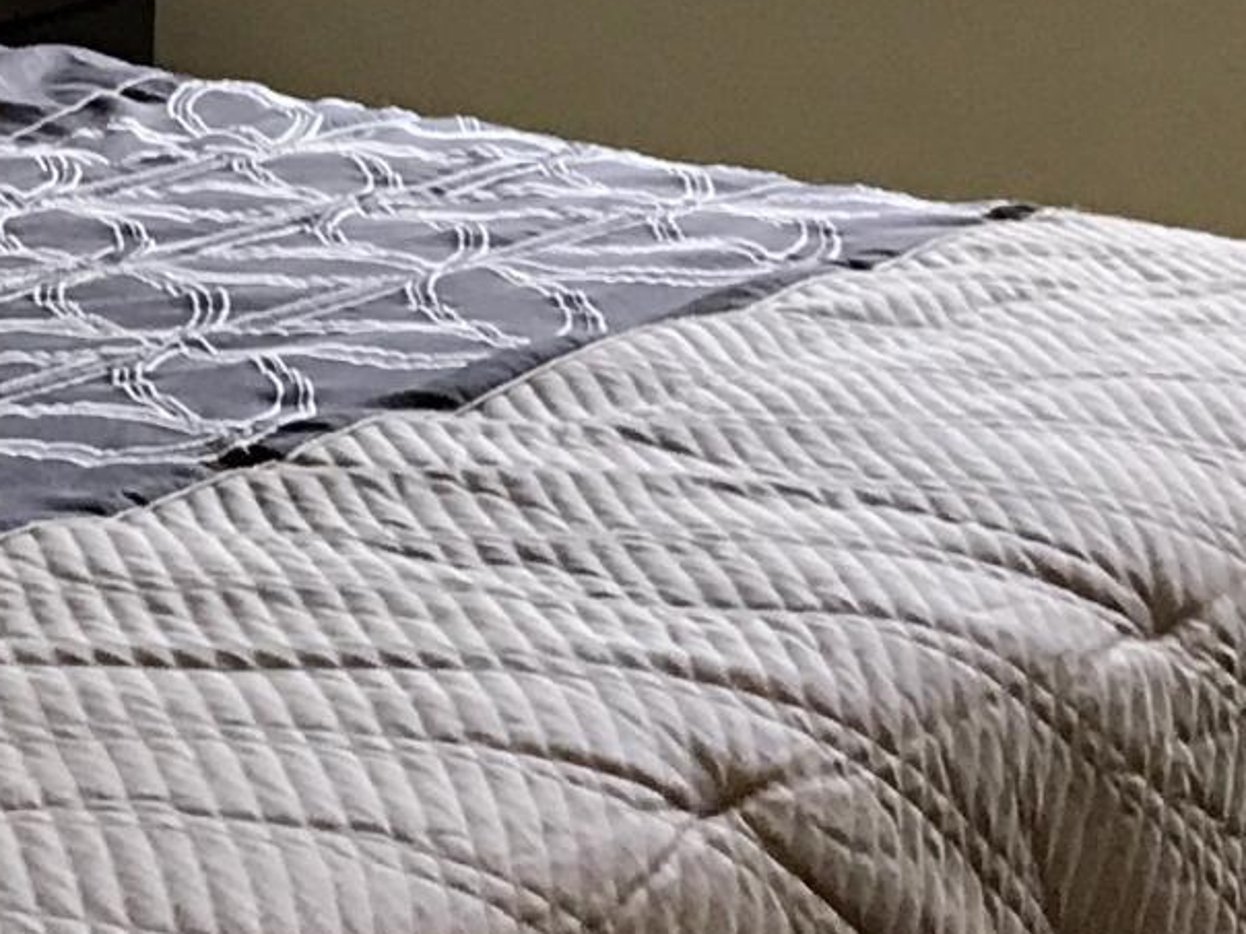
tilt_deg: -8.0
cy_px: -148
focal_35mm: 139
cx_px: -924
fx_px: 5003
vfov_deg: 10.5
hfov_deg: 13.0
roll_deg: +0.7
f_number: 1.8
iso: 40
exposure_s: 1/20
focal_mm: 3.99
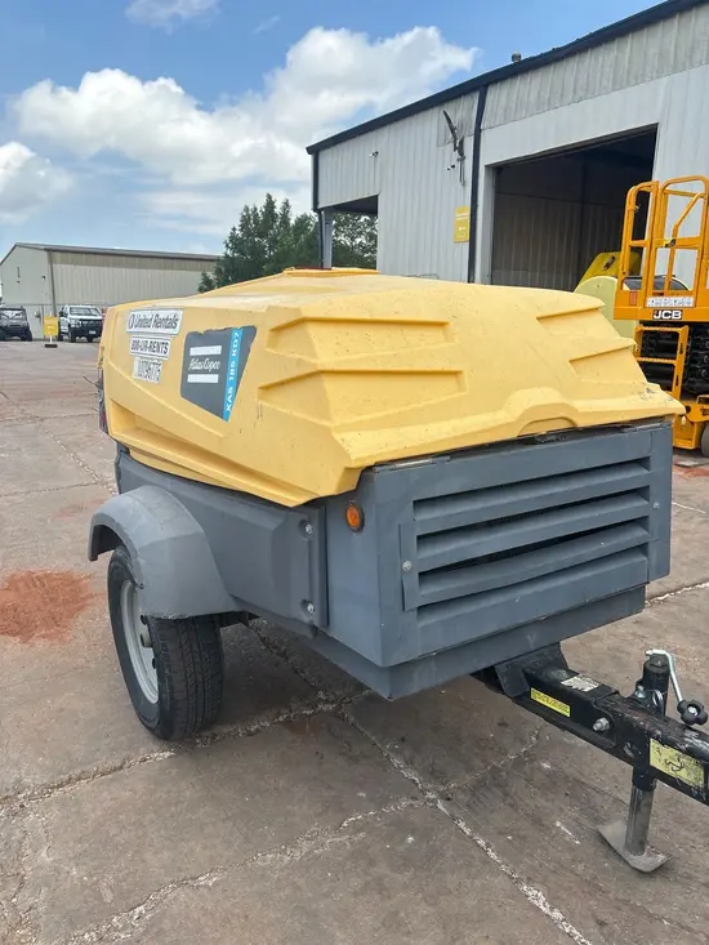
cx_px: 354
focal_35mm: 26
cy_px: 472
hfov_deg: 53.1
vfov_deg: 67.3
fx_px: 710
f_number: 1.6
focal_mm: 5.96
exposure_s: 1/2398
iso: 50
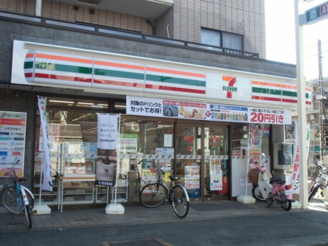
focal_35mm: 40
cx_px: 164
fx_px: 379
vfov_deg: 36.0
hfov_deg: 46.8
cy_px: 123
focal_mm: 7.15
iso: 64
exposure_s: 1/80
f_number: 4
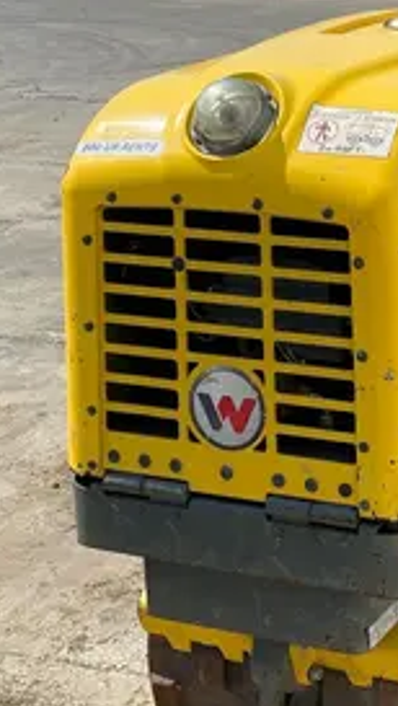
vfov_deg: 27.8
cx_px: 416
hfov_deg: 15.6
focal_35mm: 76
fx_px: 1423
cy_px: 376
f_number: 1.8
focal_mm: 4.25
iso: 32
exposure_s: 1/3984
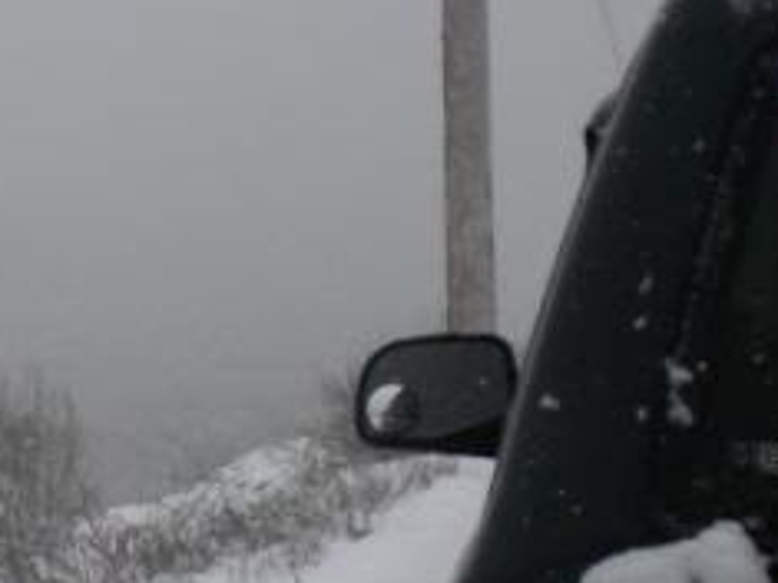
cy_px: 344
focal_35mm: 119
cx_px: -76
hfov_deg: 16.1
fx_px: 2673
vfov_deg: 12.4
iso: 223
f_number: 3.1
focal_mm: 6.3
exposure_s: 1/490
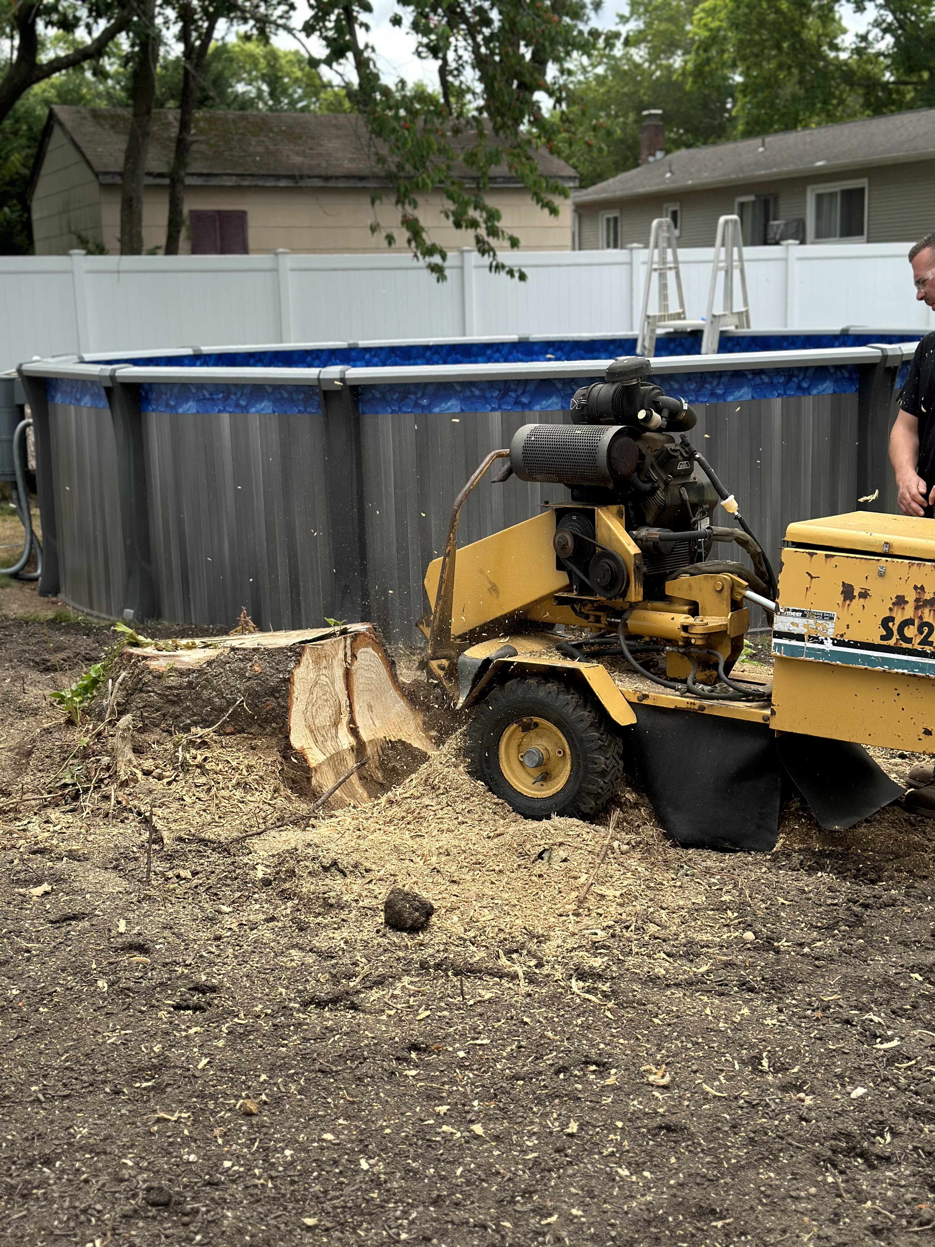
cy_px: 624
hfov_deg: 30.3
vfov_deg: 39.7
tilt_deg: -11.1
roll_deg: +1.4
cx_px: 468
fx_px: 1729
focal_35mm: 48
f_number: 1.78
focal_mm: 6.86
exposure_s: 1/1667
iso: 80
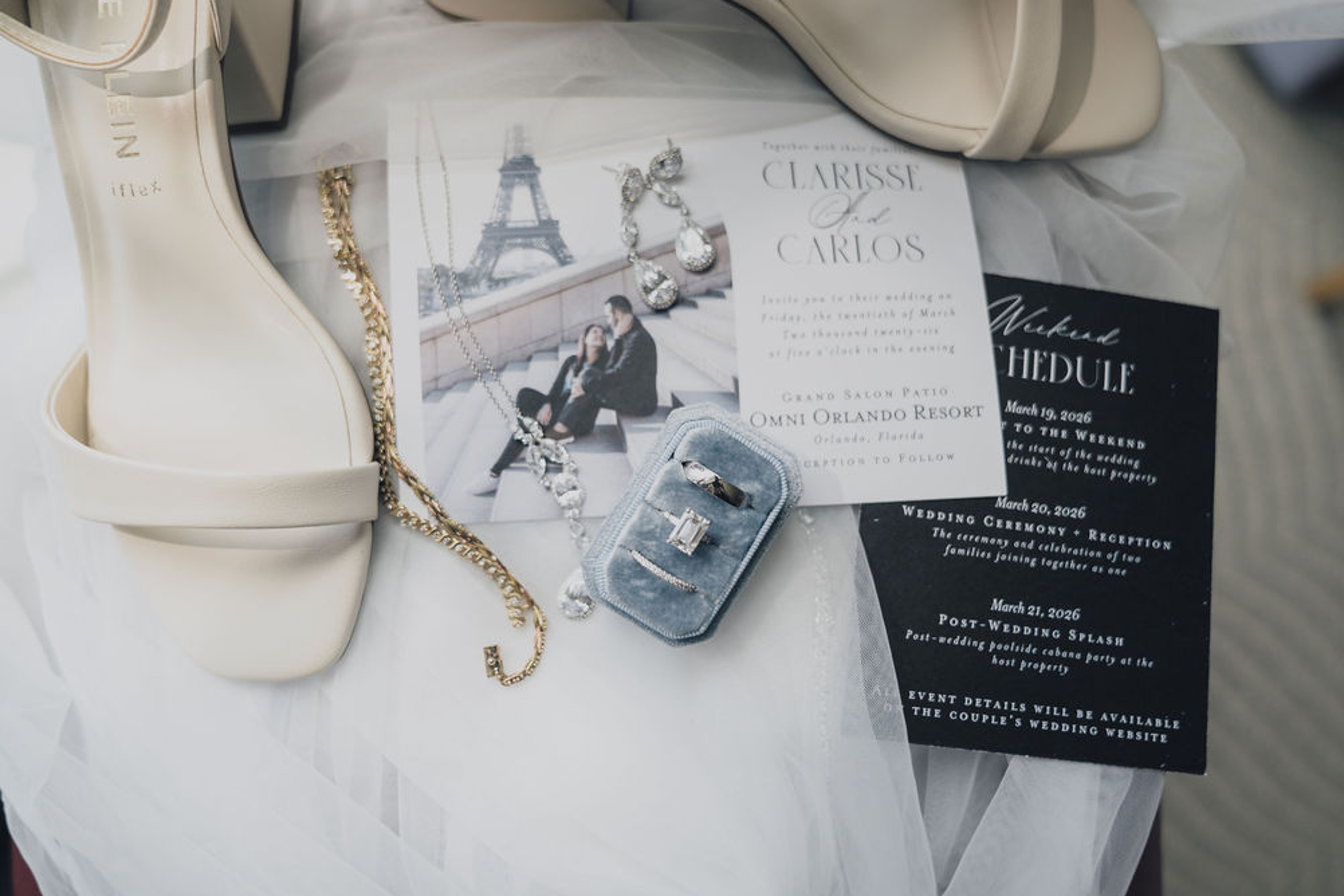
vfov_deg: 49.6
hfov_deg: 69.4
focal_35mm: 26
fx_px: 971
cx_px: 671
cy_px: 445
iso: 125
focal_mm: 24
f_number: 2.8
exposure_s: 1/320
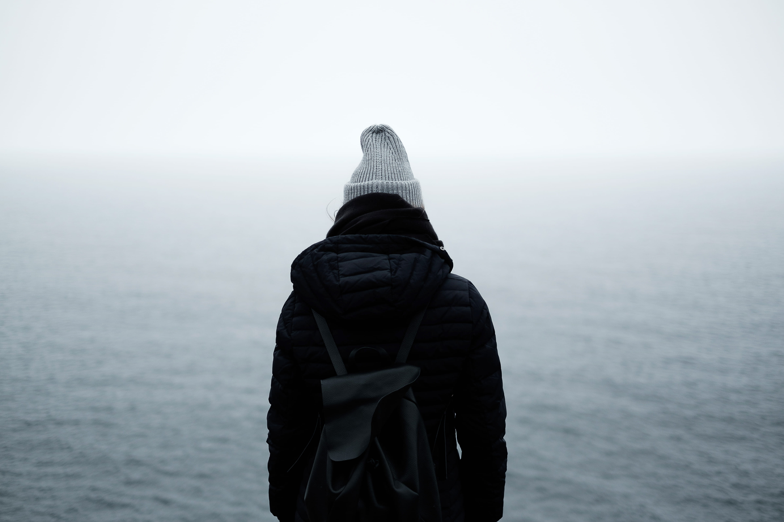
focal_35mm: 53
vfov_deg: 25.5
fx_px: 1154
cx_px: 392
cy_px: 261
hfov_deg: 37.5
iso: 200
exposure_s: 1/4000
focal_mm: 35
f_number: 1.4
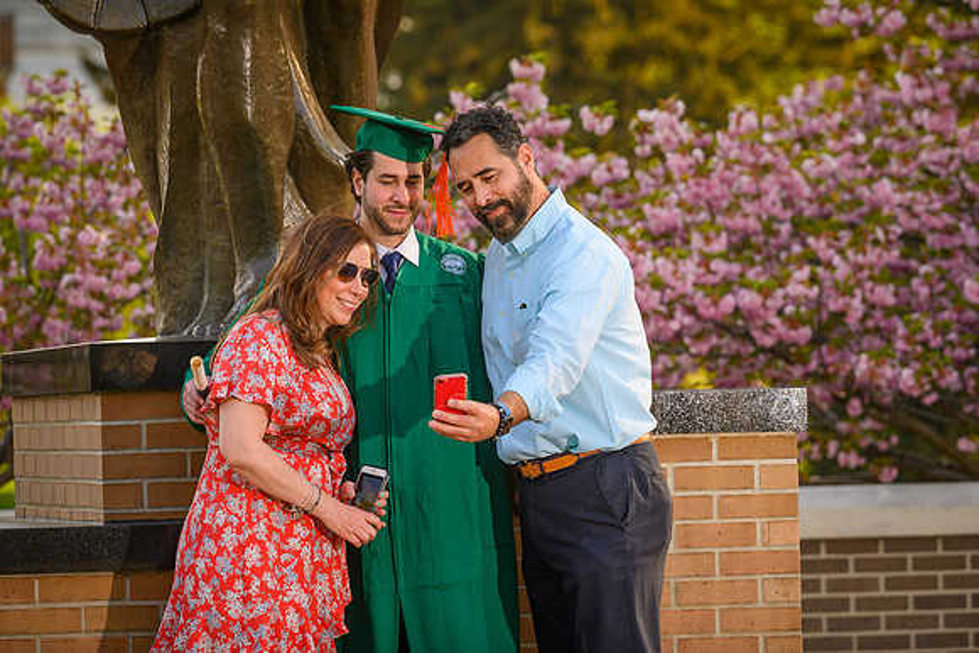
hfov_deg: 9.0
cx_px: 552
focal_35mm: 228
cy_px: 295
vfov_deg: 6.0
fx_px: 6214
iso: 100
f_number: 5.6
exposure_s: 1/200
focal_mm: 200
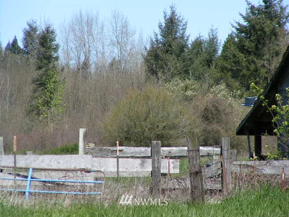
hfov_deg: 5.2
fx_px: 3173
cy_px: 108
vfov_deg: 3.9
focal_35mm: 380
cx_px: 144
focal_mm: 58
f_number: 4.5
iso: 50
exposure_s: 1/500
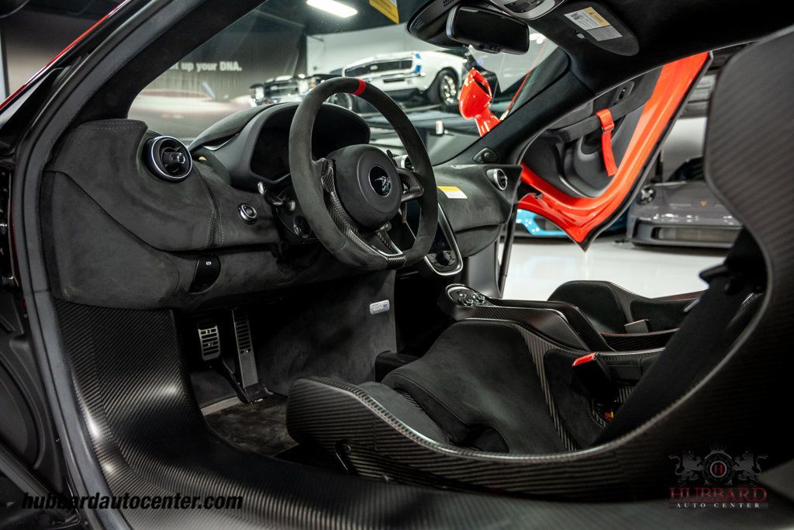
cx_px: 397
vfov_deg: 53.1
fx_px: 529
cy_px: 265
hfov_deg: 73.7
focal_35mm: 24
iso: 2500
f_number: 4
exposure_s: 1/60
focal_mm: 24
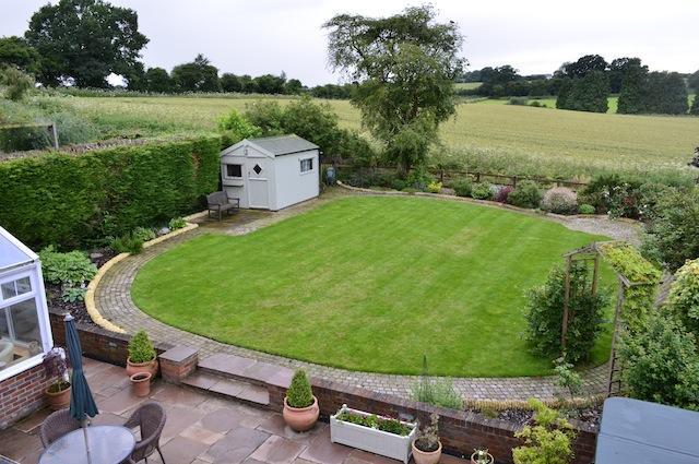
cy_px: 232
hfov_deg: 67.4
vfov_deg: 47.8
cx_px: 350
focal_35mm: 27
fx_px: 524
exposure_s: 1/40
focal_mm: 18
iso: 400
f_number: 9
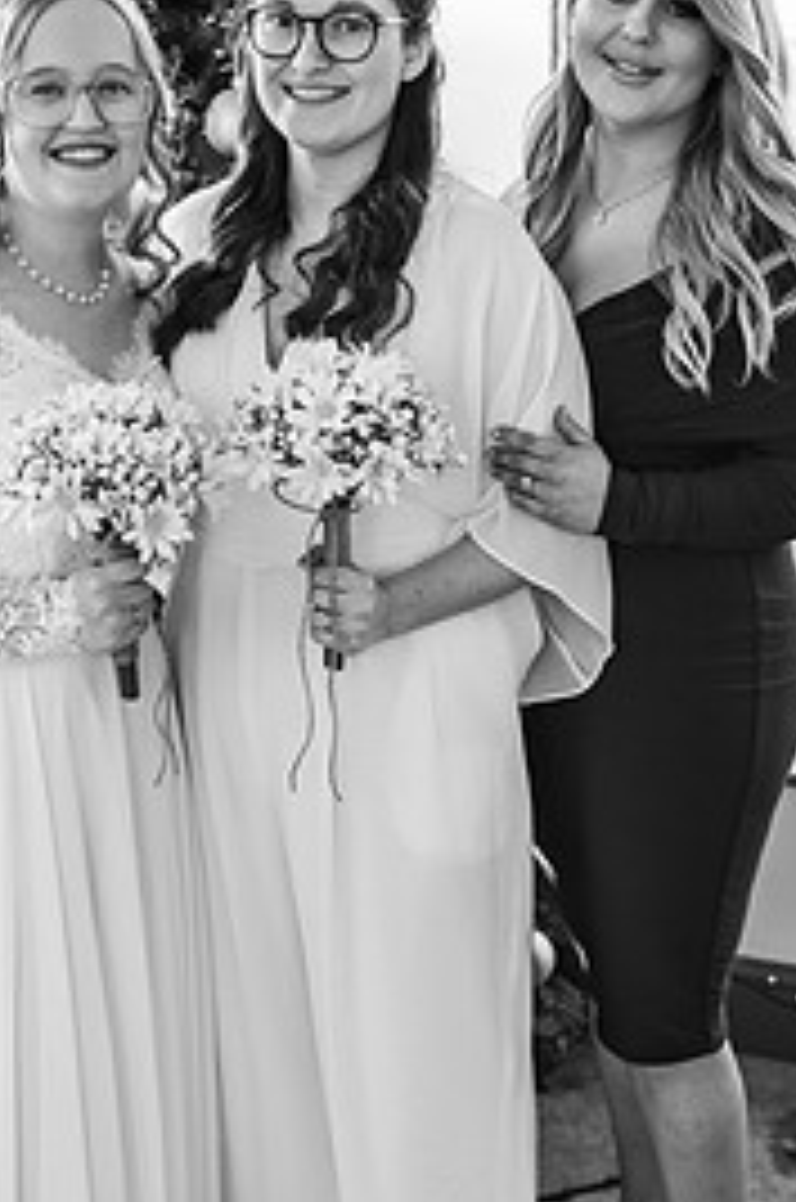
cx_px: 340
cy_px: 599
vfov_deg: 34.0
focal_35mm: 59
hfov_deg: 22.9
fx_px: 1964
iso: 320
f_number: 2.2
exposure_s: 1/200
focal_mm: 35
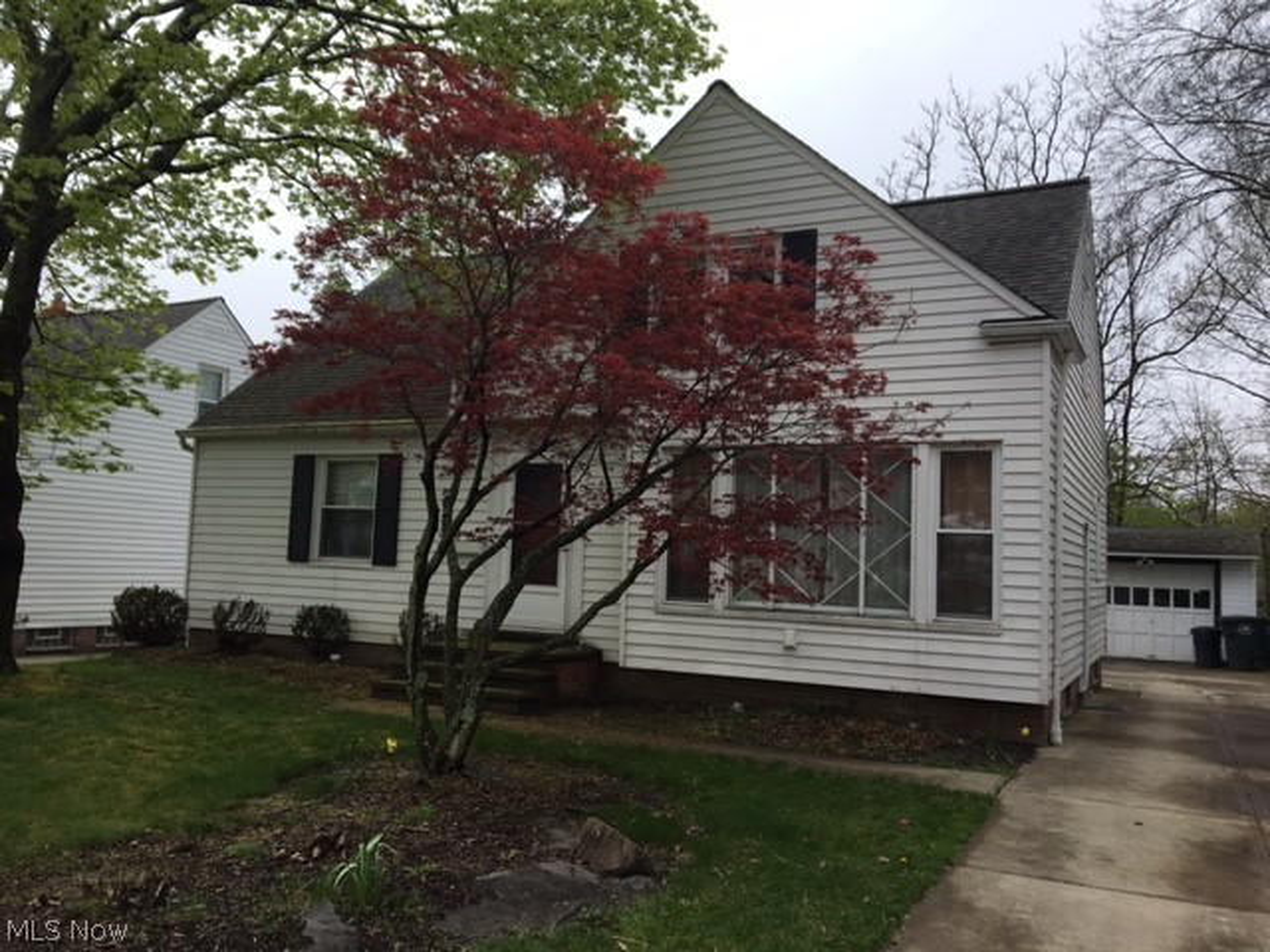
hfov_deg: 61.7
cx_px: 635
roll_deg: -2.7
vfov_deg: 48.2
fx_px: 1064
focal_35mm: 29
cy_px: 476
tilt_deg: +4.2
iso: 25
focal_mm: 4.15
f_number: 2.2
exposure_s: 1/1425
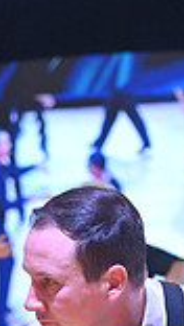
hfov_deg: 4.5
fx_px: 2354
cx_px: 20
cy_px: 525
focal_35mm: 272
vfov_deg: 7.7
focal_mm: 70
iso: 2000
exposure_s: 1/250
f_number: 4
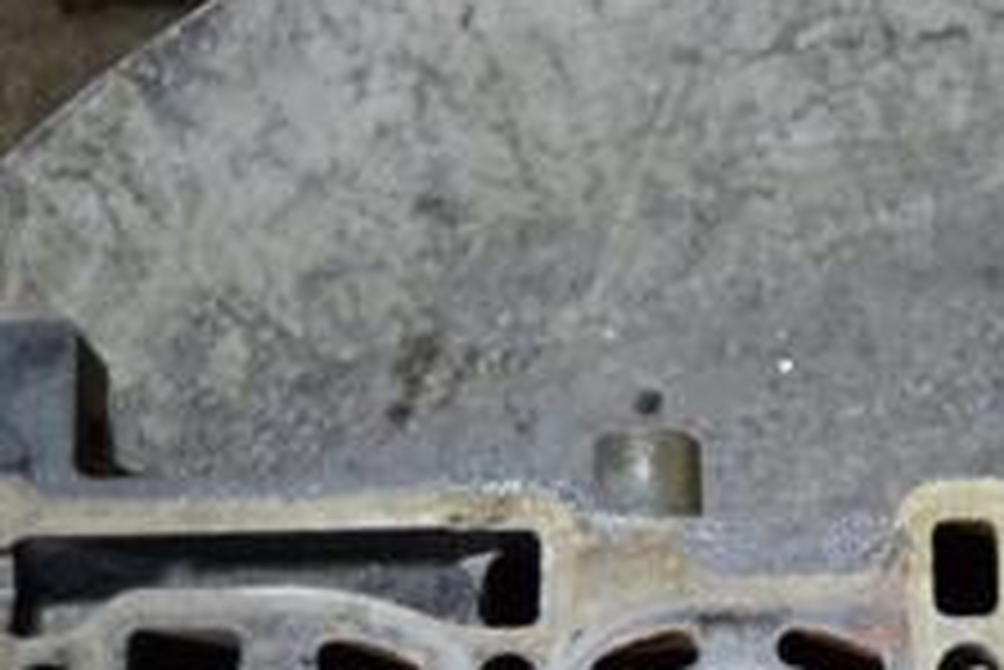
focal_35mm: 105
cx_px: 1027
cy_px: 877
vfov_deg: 12.6
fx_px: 2930
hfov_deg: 18.9
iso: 1800
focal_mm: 26
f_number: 4.2
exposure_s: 1/30
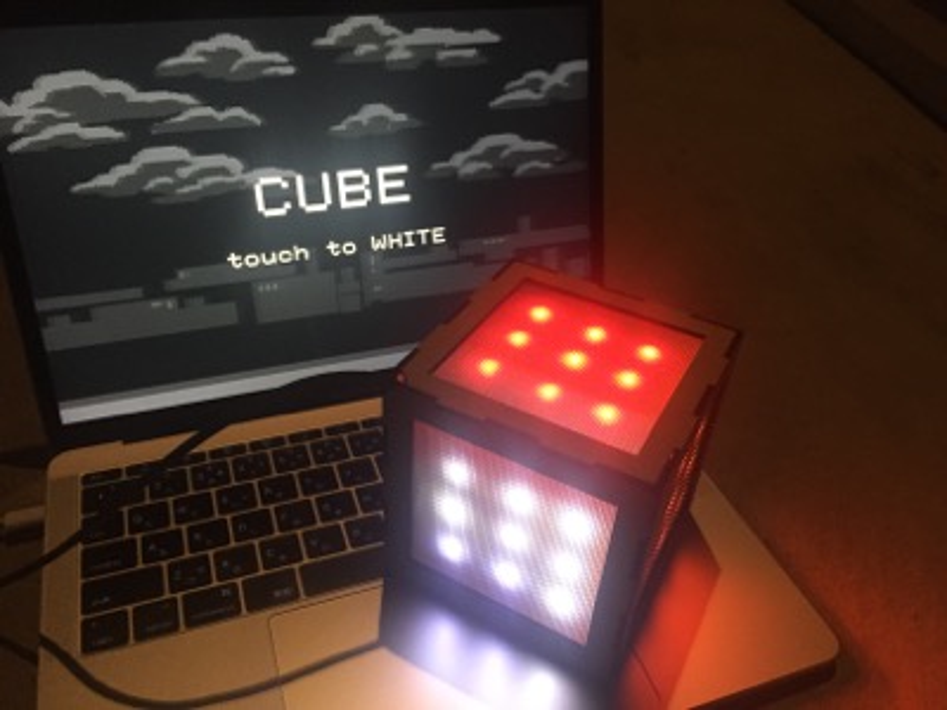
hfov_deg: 61.7
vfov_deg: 48.2
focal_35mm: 29
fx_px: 793
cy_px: 355
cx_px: 474
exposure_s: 1/20
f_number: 2.2
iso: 250
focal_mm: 4.15
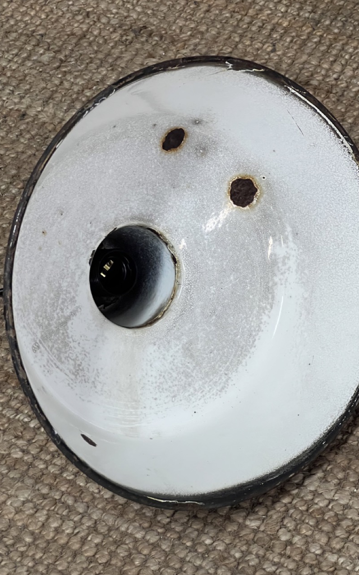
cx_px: 201
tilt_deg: -51.9
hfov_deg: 15.9
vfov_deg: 25.2
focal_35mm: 82
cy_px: 288
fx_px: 1284
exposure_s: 1/50
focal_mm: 9
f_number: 2.8
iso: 400
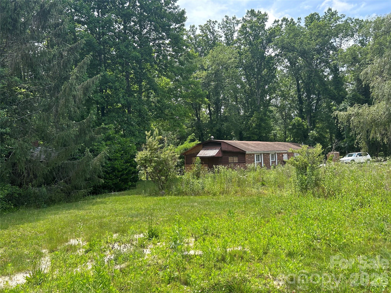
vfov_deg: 53.1
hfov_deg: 67.3
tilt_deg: +2.9
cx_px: 196
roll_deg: +2.1
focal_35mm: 26
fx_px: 294
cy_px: 146
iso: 50
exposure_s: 1/1171
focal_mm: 5.7
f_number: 1.5
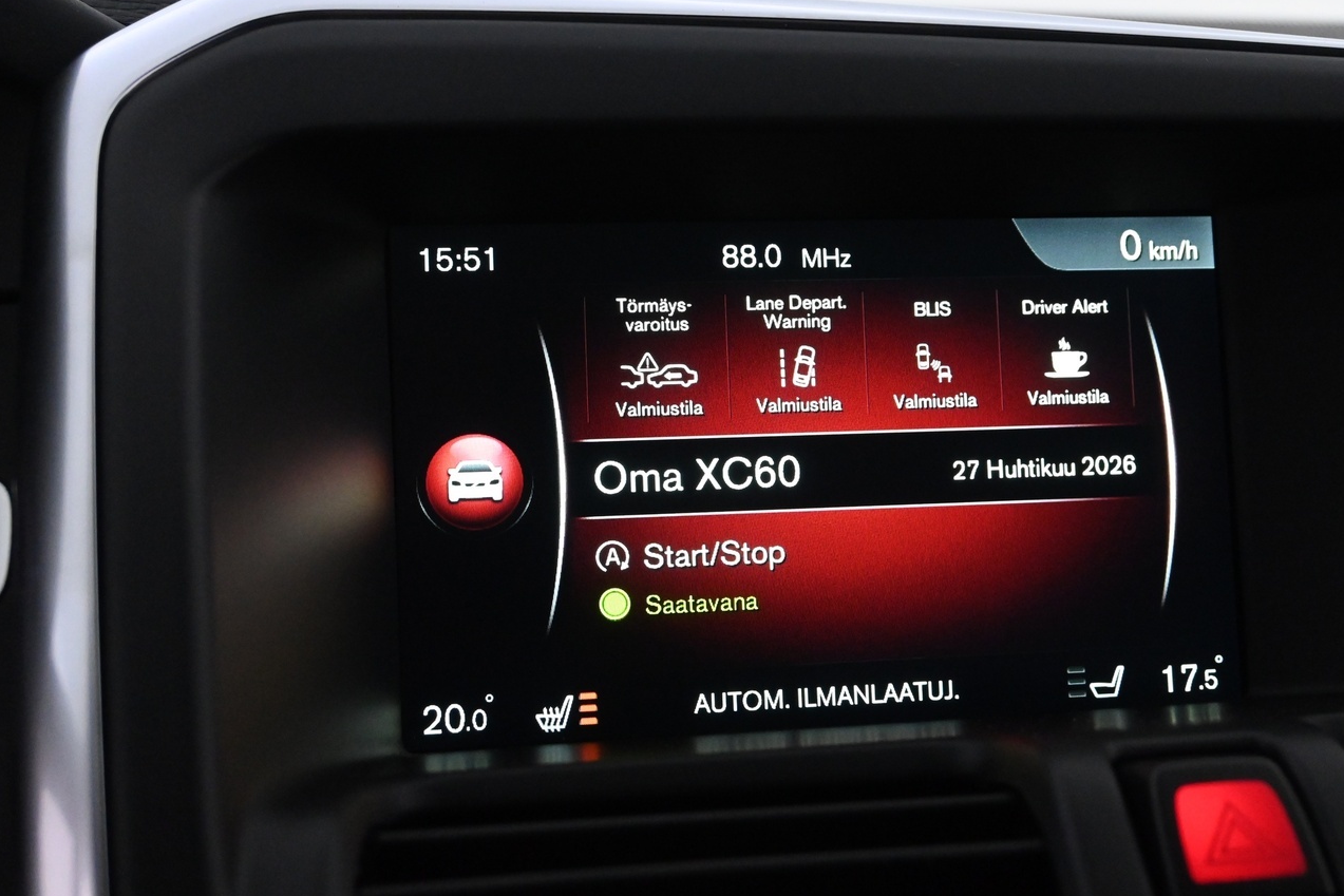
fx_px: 1568
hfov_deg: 46.3
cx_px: 766
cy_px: 408
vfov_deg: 31.9
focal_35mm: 42
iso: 3200
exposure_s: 1/60
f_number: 5
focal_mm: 22
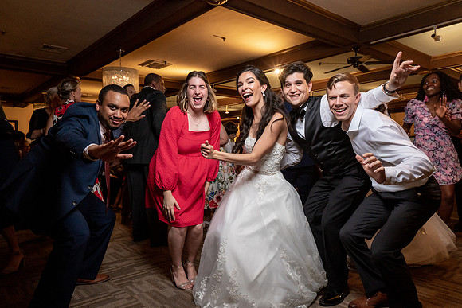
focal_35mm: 26
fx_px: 334
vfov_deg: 49.6
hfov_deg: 69.4
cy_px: 154
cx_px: 231
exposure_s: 1/200
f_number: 5.6
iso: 2000
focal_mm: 26
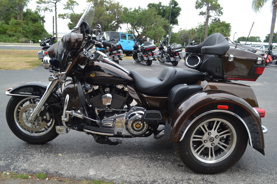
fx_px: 231
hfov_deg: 61.9
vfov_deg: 43.6
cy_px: 92
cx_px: 138
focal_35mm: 30
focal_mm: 20
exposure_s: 1/125
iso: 200
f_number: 5.6
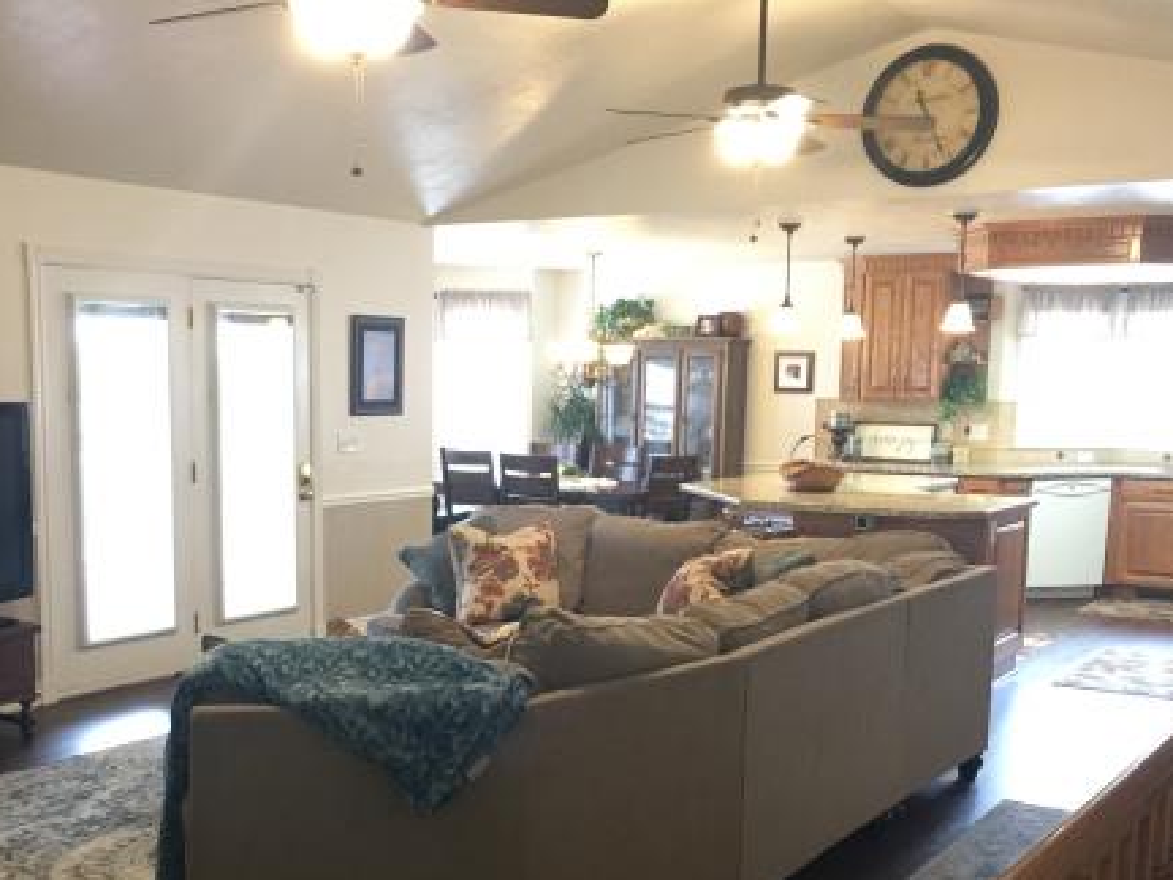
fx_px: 1457
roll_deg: +0.3
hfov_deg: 43.7
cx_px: 497
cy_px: 560
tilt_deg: -5.4
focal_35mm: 43
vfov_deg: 33.4
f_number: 2.2
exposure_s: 1/30
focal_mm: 4.15
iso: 160
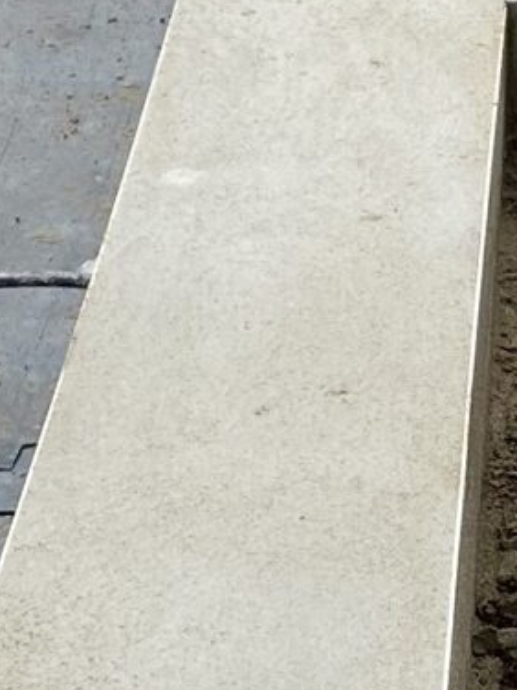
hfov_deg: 8.2
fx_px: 3525
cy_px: 508
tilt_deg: -26.8
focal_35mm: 177
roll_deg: +2.4
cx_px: 827
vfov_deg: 11.1
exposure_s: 1/965
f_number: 1.8
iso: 32
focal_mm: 4.25
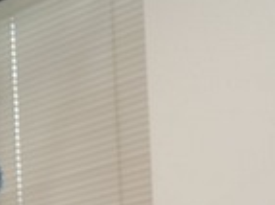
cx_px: 112
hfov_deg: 10.5
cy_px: 465
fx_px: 1492
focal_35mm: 188
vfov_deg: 7.4
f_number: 2.8
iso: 400
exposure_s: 1/125
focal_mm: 35
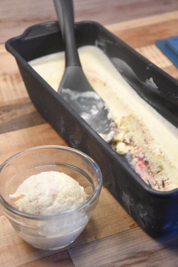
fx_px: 556
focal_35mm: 75
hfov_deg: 18.2
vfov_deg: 27.0
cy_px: 134
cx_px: 89
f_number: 5
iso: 3200
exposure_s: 1/60
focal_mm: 50
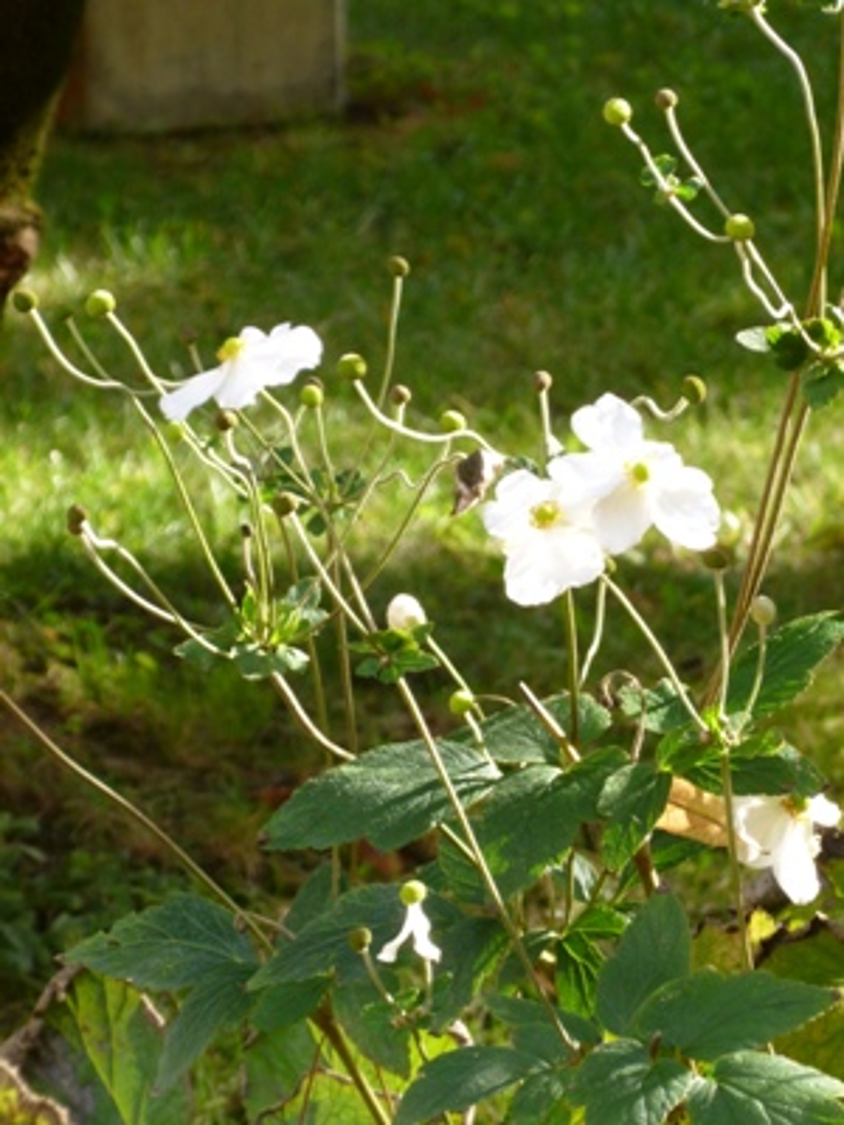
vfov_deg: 8.8
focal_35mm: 224
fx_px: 7282
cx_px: 422
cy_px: 562
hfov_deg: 6.6
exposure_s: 1/125
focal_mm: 40
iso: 250
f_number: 5.9
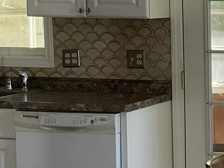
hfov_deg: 13.4
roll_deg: -1.1
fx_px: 867
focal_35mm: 134
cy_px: 86
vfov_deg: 11.1
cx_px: 392
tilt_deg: -5.0
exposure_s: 1/101
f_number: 1.8
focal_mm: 3
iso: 64
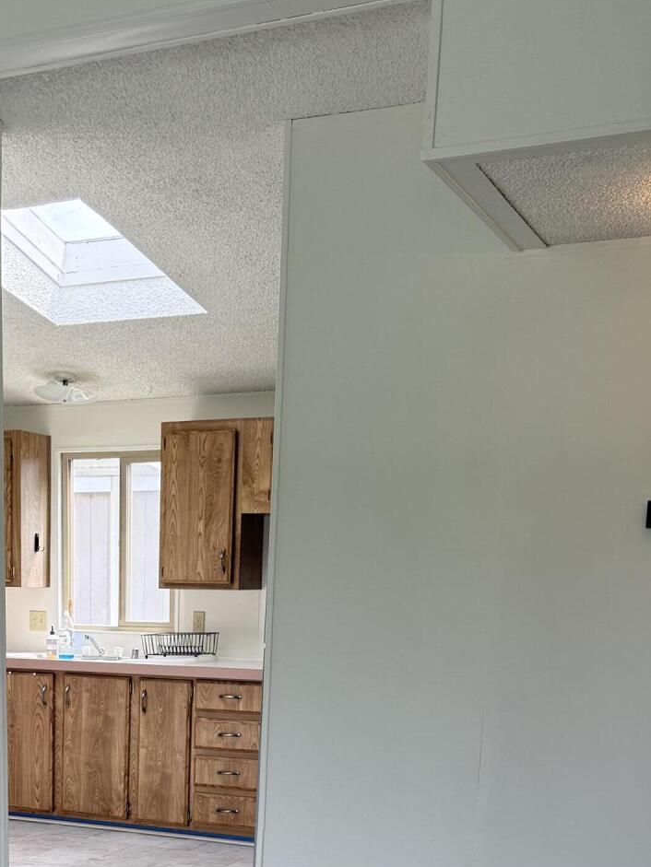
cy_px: 812
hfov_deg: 28.0
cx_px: 138
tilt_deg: -7.8
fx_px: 1279
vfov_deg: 34.9
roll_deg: -1.0
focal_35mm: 51
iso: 100
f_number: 1.78
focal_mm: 6.76
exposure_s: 1/374
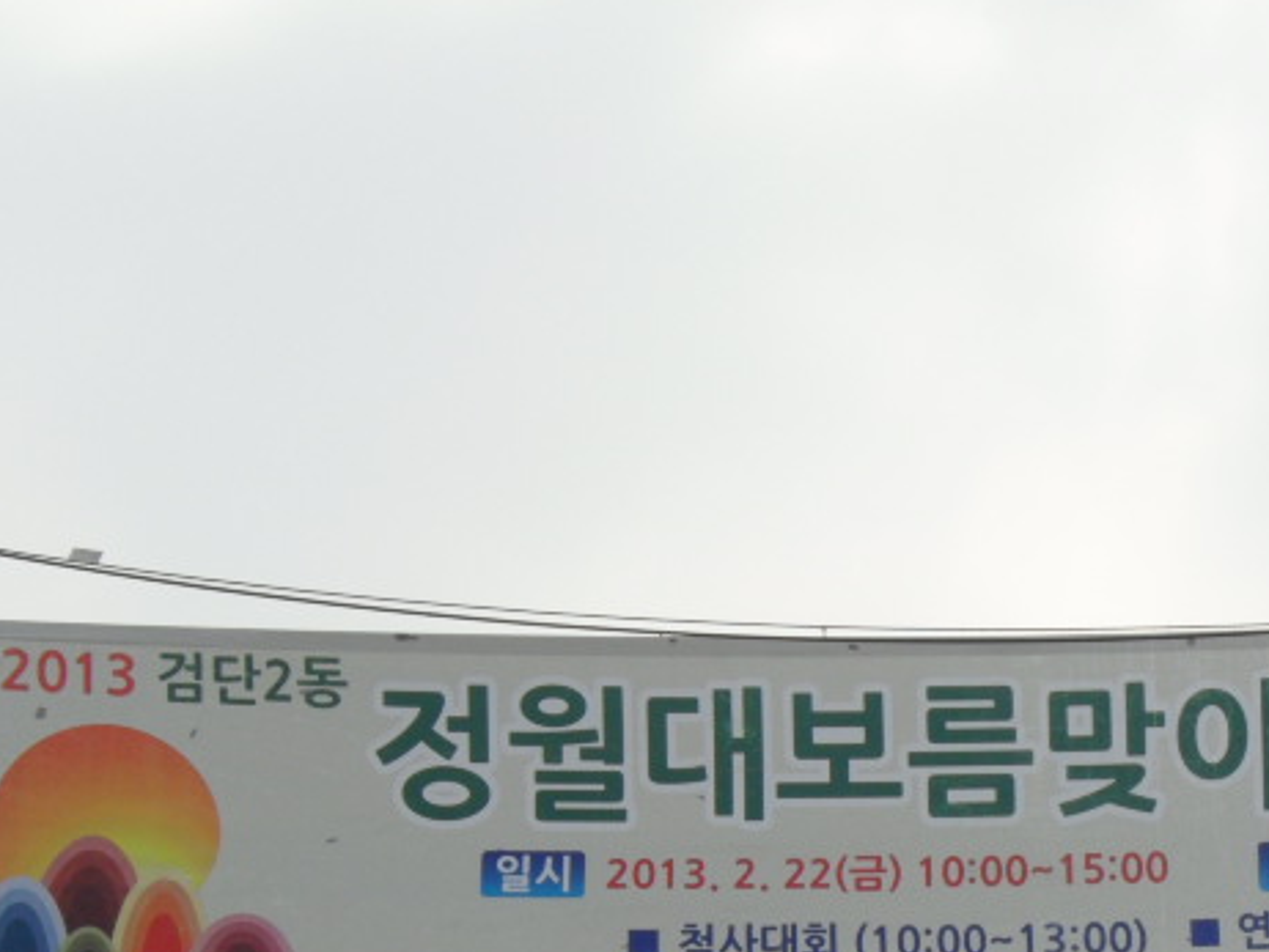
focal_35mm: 93
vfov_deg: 15.6
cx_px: 1090
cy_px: 993
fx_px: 3411
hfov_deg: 20.7
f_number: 5.6
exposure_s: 1/500
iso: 80
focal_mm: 7.7
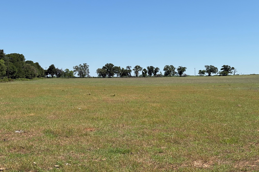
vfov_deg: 24.6
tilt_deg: -1.2
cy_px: 88
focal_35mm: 55
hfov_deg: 36.2
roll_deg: +0.2
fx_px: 396
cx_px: 128
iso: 32
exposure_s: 1/3636
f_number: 1.6
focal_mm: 5.96
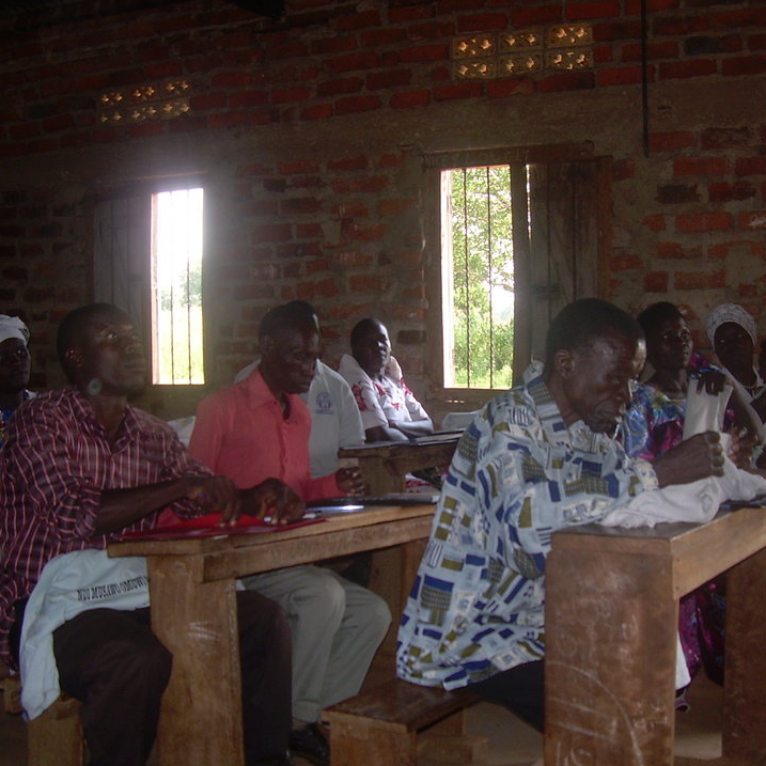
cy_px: 389
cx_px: 426
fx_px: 1202
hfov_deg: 35.3
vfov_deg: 35.4
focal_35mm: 48
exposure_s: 1/60
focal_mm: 6.3
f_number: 2.8
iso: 50
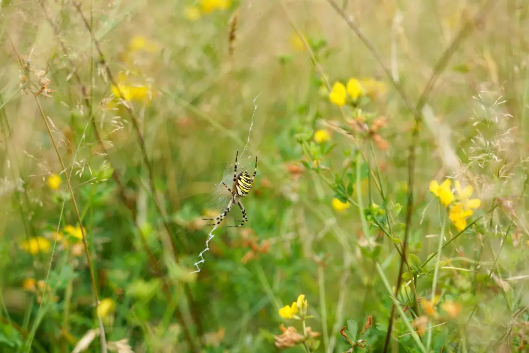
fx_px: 1572
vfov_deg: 12.8
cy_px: 176
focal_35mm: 107
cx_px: 264
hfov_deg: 19.1
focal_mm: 107
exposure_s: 1/160
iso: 100
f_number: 5.6
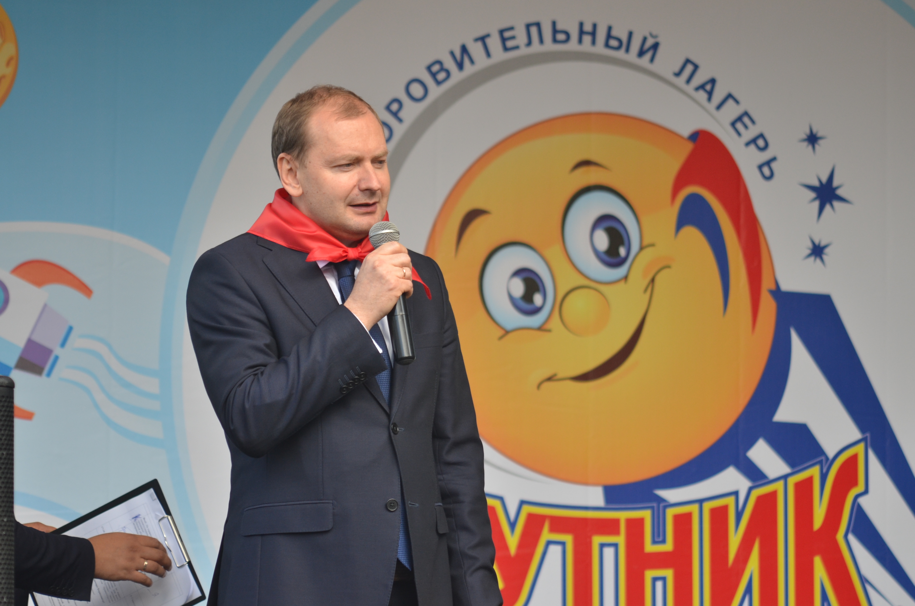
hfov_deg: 9.5
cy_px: 303
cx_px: 458
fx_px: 5517
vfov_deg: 6.3
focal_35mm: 218
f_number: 4.8
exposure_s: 1/500
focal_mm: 145
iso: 400
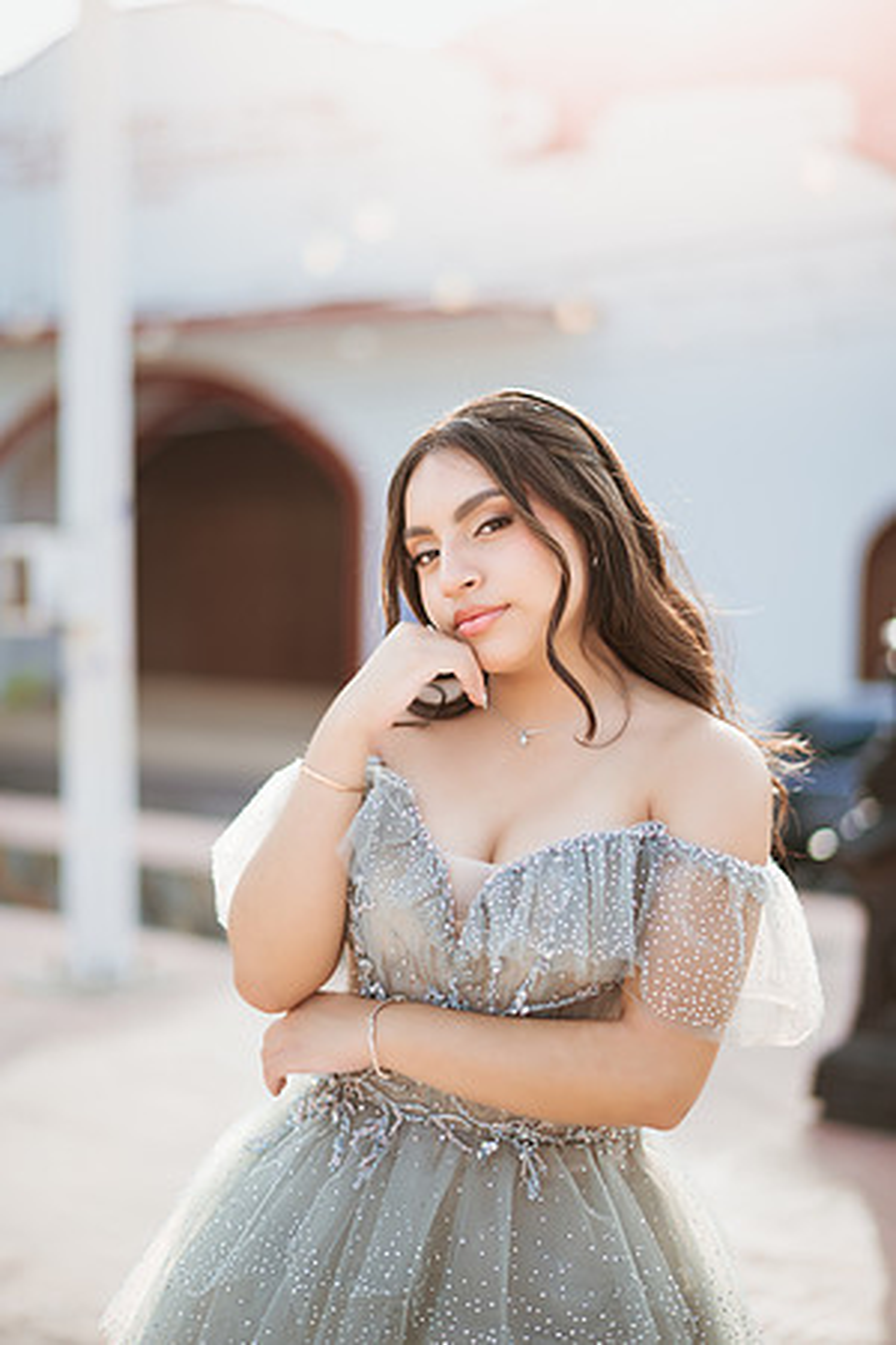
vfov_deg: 34.5
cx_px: 448
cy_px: 672
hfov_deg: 23.4
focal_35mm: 58
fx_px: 2165
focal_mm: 58
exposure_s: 1/2500
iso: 100
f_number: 1.4
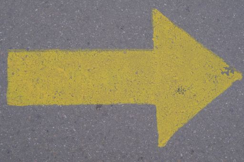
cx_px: 122
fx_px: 359
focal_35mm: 53
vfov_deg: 25.5
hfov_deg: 37.5
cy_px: 81
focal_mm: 35
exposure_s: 1/350
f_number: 2.5
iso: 320
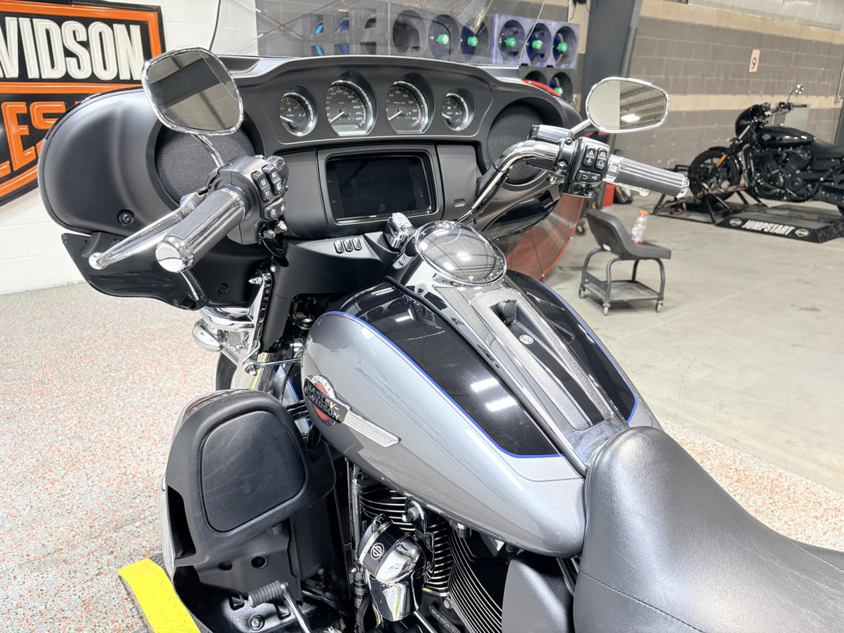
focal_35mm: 26
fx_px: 634
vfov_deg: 53.1
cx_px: 422
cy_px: 316
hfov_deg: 67.3
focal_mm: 5.96
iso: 64
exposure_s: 1/60
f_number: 1.6
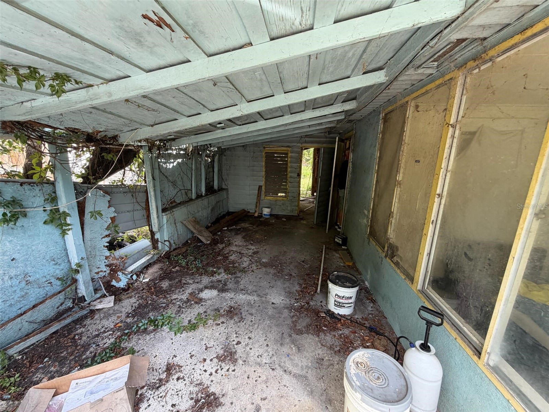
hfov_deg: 102.1
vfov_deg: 85.7
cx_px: 274
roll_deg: -2.4
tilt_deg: -12.7
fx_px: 222
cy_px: 206
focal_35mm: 14
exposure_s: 1/121
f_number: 2.2
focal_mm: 2.22
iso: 100
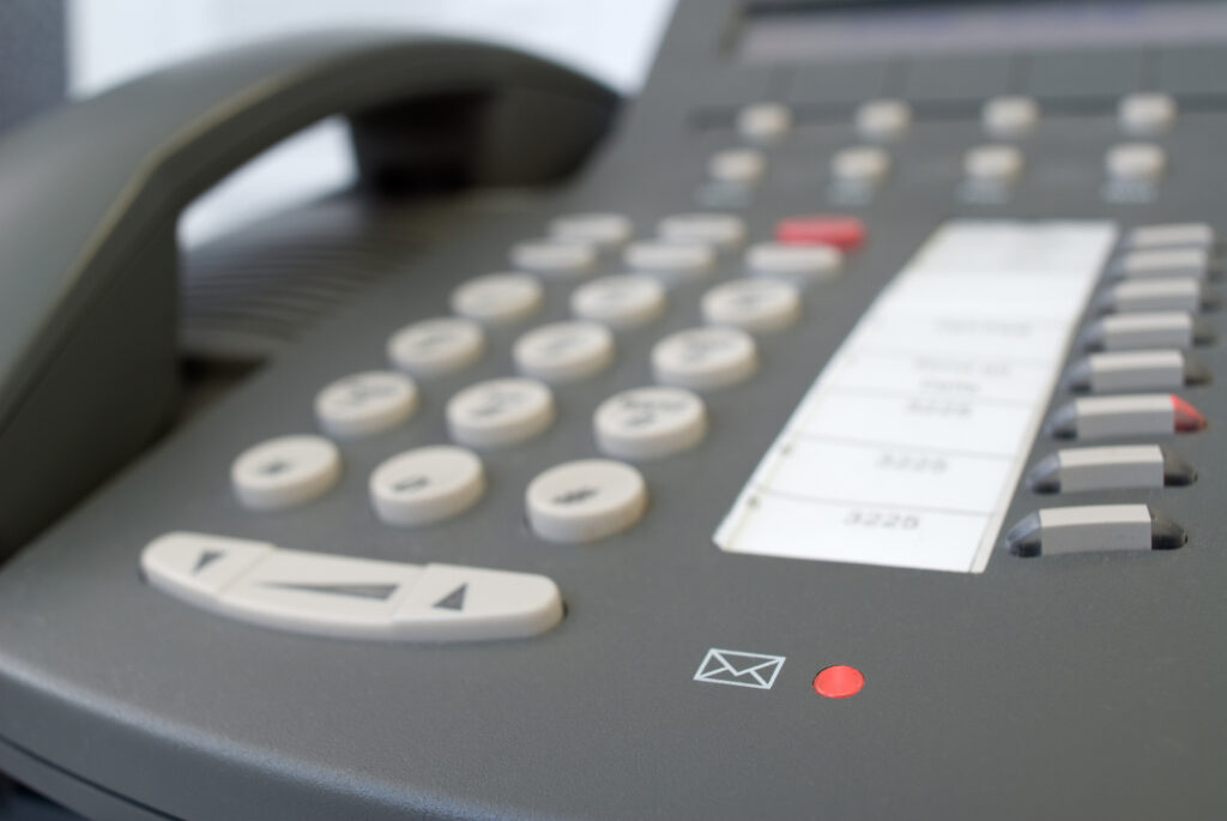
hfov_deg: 53.1
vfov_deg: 37.0
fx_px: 1228
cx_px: 614
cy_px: 410
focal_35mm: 36
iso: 100
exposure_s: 1/4
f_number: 5.6
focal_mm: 24
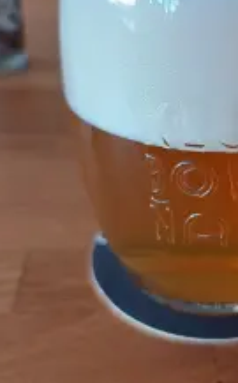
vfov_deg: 42.6
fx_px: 489
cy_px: 168
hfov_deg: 26.3
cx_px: 222
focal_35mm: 47
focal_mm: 5.89
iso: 678
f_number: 1.4
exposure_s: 1/100
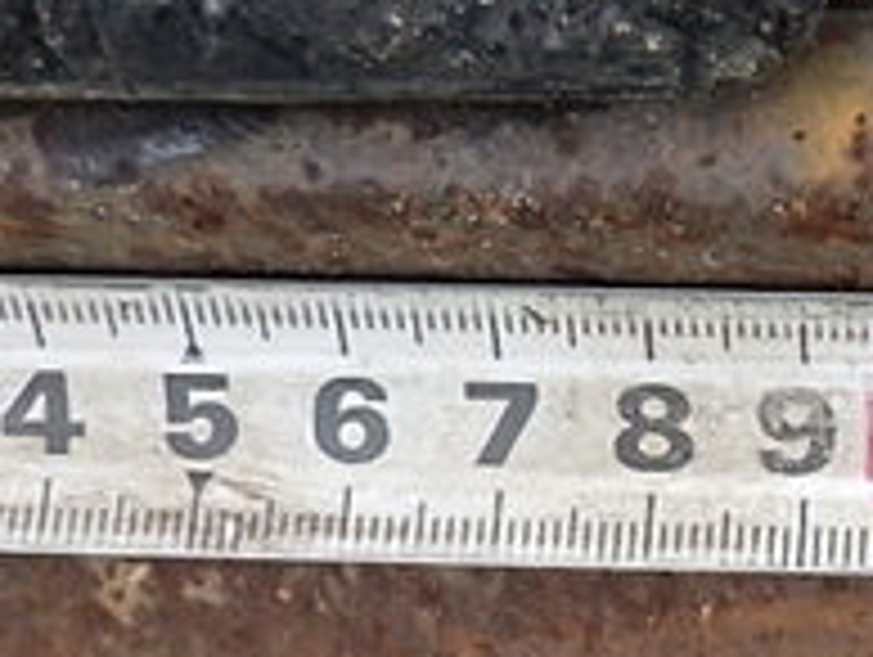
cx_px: 1040
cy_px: 562
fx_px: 2121
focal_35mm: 84
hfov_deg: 21.6
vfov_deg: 17.4
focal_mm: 6.1
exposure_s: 1/50
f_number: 3.8
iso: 160
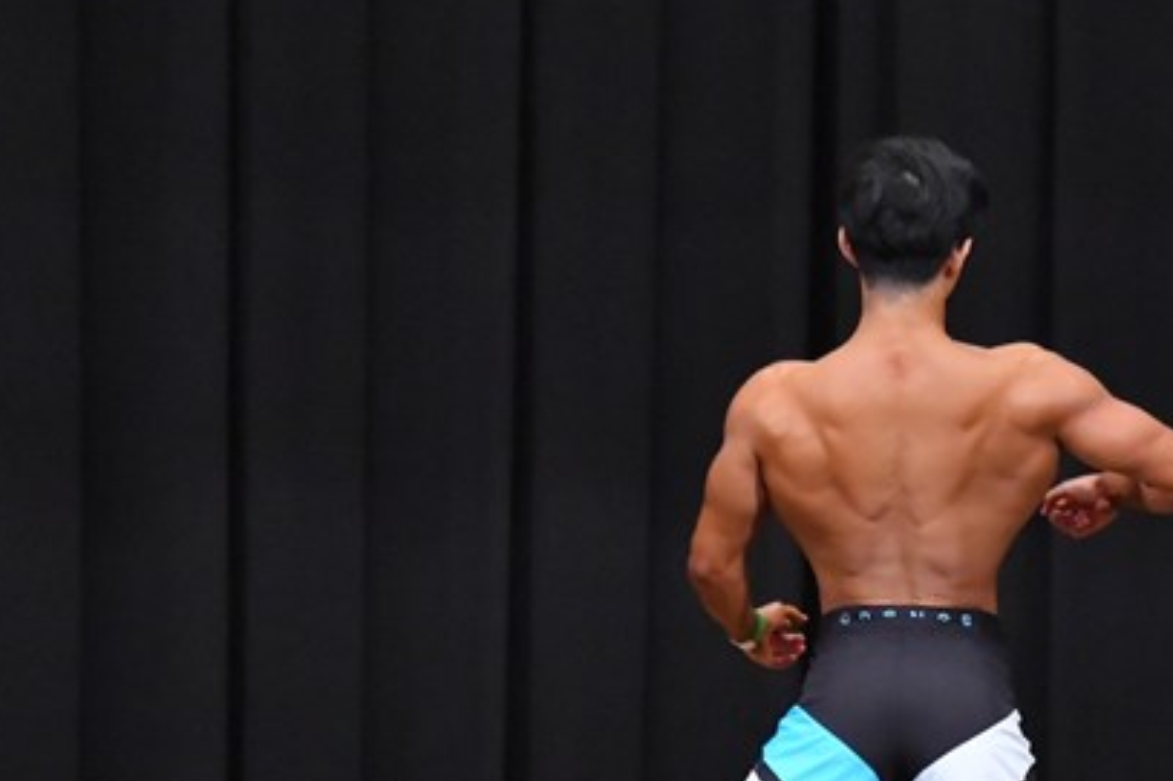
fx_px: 12539
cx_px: 869
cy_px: 715
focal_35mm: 385
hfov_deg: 5.4
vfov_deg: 3.6
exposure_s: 1/400
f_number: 5.6
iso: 8000
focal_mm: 135
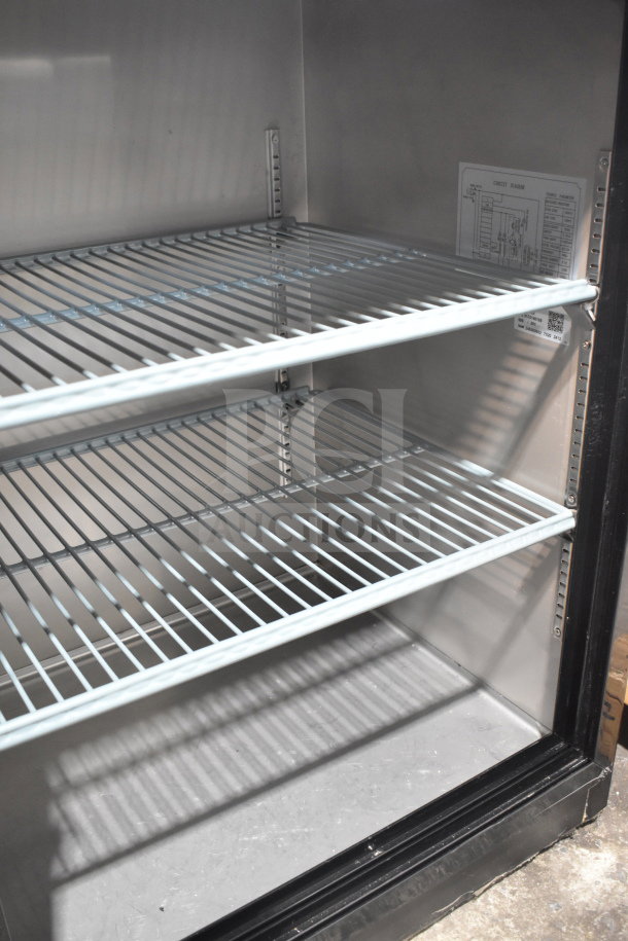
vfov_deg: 55.1
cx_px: 314
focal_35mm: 34
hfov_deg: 38.4
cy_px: 470
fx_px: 903
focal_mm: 23
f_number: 3.8
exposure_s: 1/40
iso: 2800
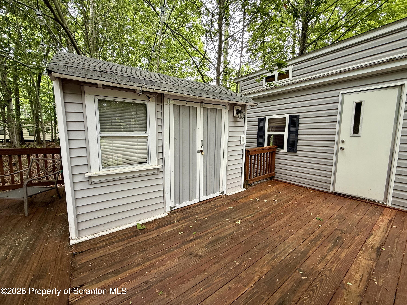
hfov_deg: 102.1
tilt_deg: -6.1
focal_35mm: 14
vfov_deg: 85.7
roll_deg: -1.2
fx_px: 165
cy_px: 152
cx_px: 204
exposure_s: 1/99
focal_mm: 2.22
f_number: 2.2
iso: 64
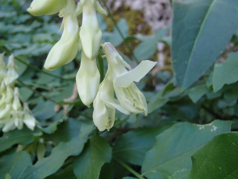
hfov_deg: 50.1
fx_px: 254
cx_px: 119
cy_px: 90
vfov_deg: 38.7
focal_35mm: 37
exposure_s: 1/160
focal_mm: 6.64
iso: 320
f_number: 4.7
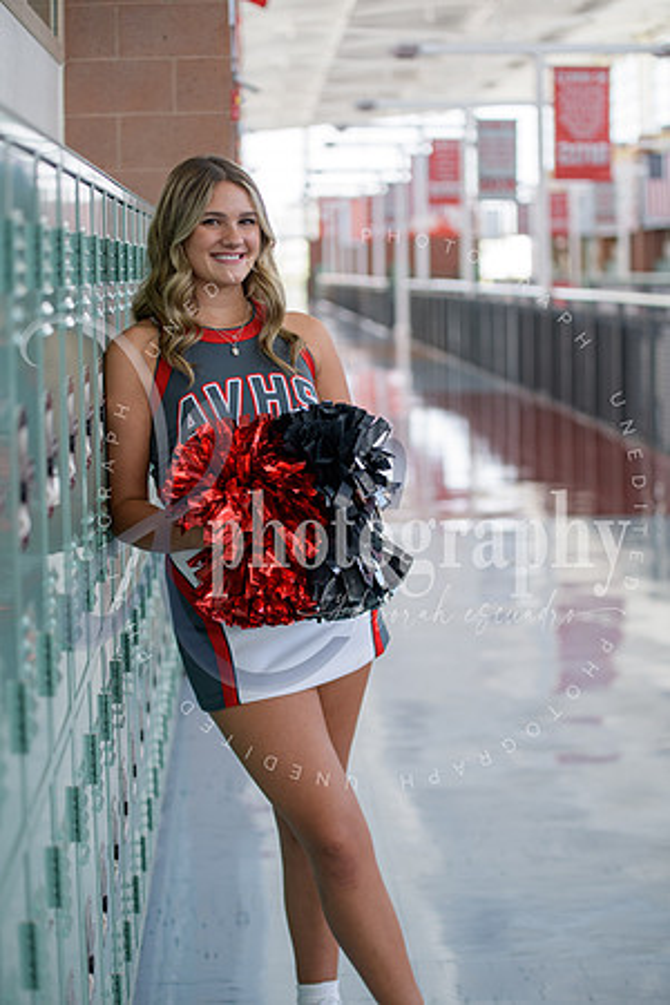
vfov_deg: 28.8
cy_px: 502
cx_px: 335
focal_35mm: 70
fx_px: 1954
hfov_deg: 19.5
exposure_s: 1/125
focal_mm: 70
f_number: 2.8
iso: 250
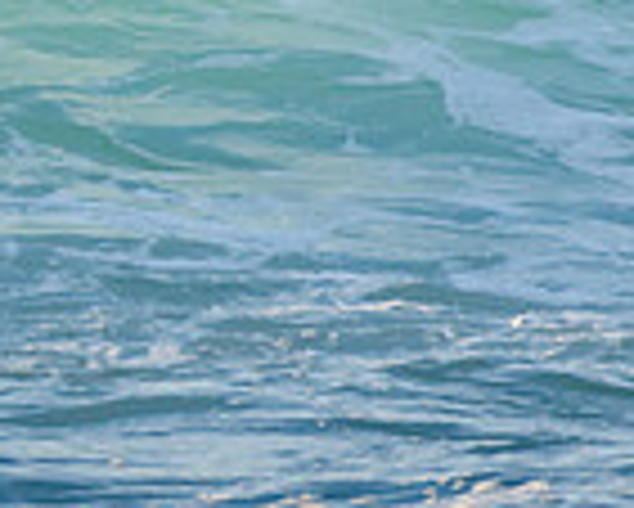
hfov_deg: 0.8
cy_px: -172
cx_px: -755
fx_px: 44539
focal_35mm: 2372
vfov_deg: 0.7
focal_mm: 500
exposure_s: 1/2000
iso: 640
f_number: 5.6
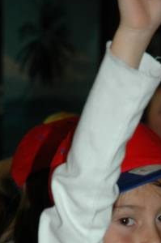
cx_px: 129
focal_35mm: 224
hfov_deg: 6.1
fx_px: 1508
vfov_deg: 9.2
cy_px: 224
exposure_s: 1/60
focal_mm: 70
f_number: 4.5
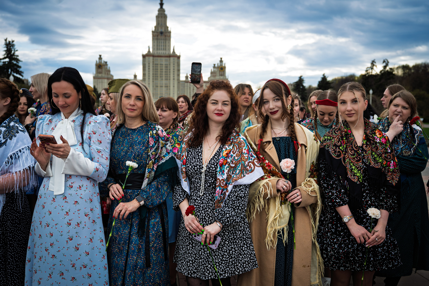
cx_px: 217
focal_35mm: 42
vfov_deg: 32.1
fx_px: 498
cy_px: 146
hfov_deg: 46.6
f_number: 4
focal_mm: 41
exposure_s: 1/1000
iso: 250
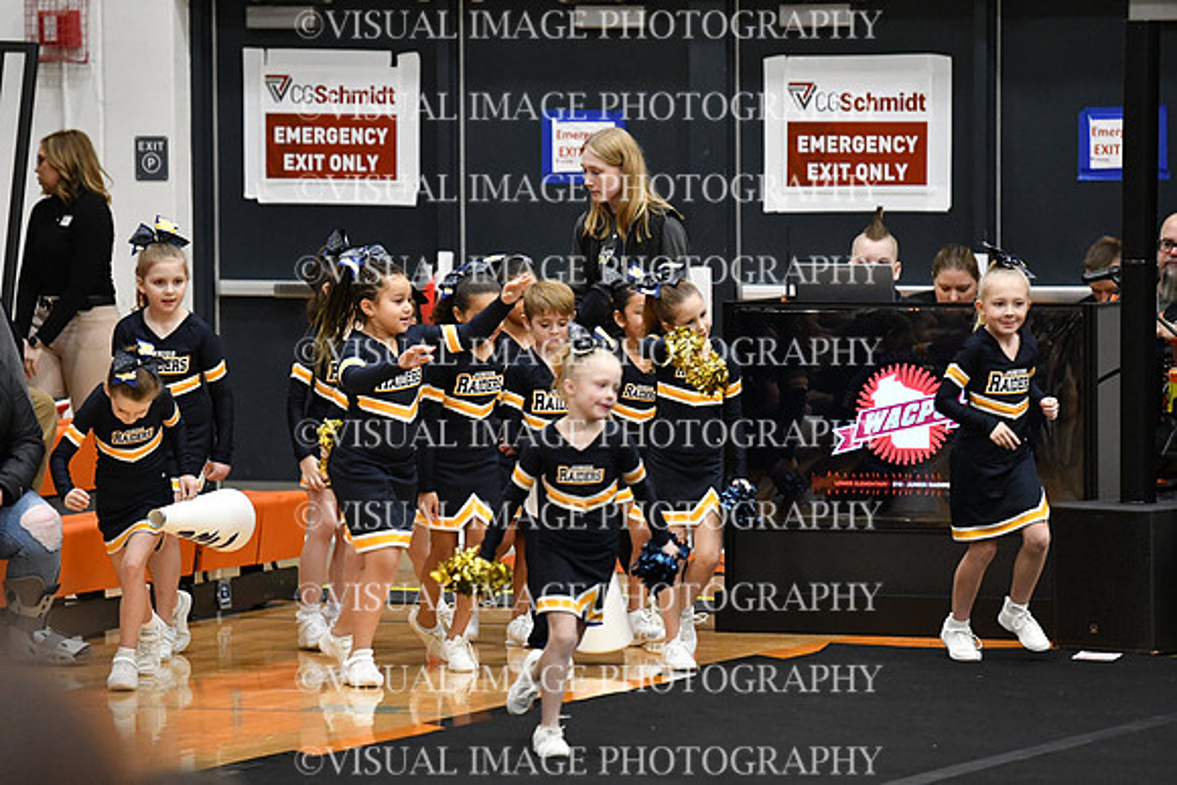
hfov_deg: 8.3
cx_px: 588
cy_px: 392
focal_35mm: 247
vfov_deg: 5.6
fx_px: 8077
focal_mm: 165
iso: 5000
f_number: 2.8
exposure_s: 1/800
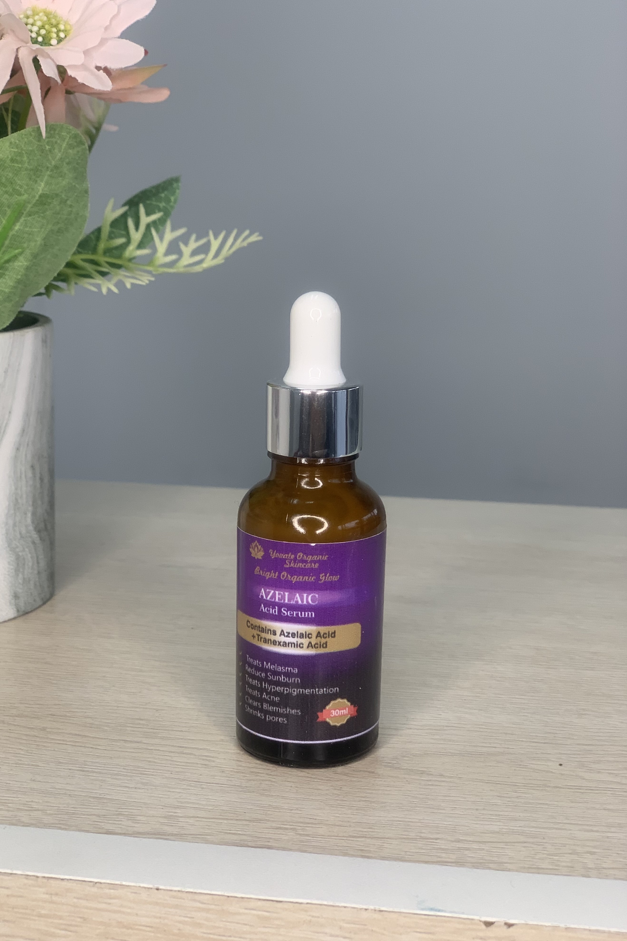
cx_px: 272
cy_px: 464
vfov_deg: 36.2
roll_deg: -1.4
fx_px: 1437
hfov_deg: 24.6
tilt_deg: -12.6
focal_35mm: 55
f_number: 2.4
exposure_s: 1/119
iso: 50
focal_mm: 6
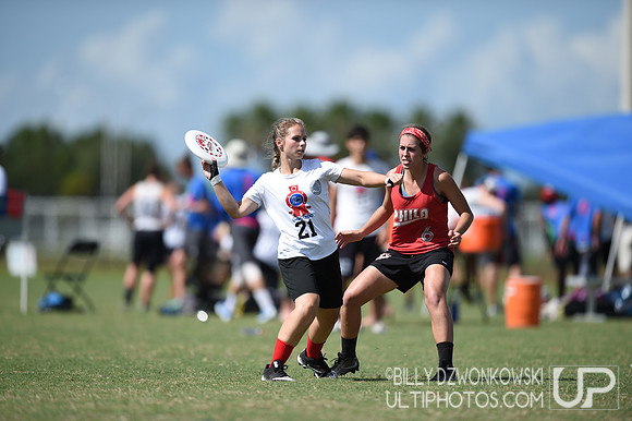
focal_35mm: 400
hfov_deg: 5.2
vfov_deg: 3.4
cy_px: 210
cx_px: 316
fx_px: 7018
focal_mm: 400
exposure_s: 1/5000
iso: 200
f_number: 2.8
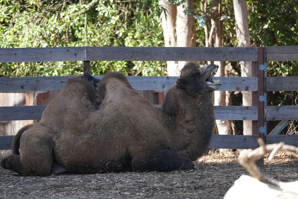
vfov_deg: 3.4
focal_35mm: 401
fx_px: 3319
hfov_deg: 5.1
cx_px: 149
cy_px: 99
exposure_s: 1/1600
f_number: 4.5
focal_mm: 400
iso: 2000
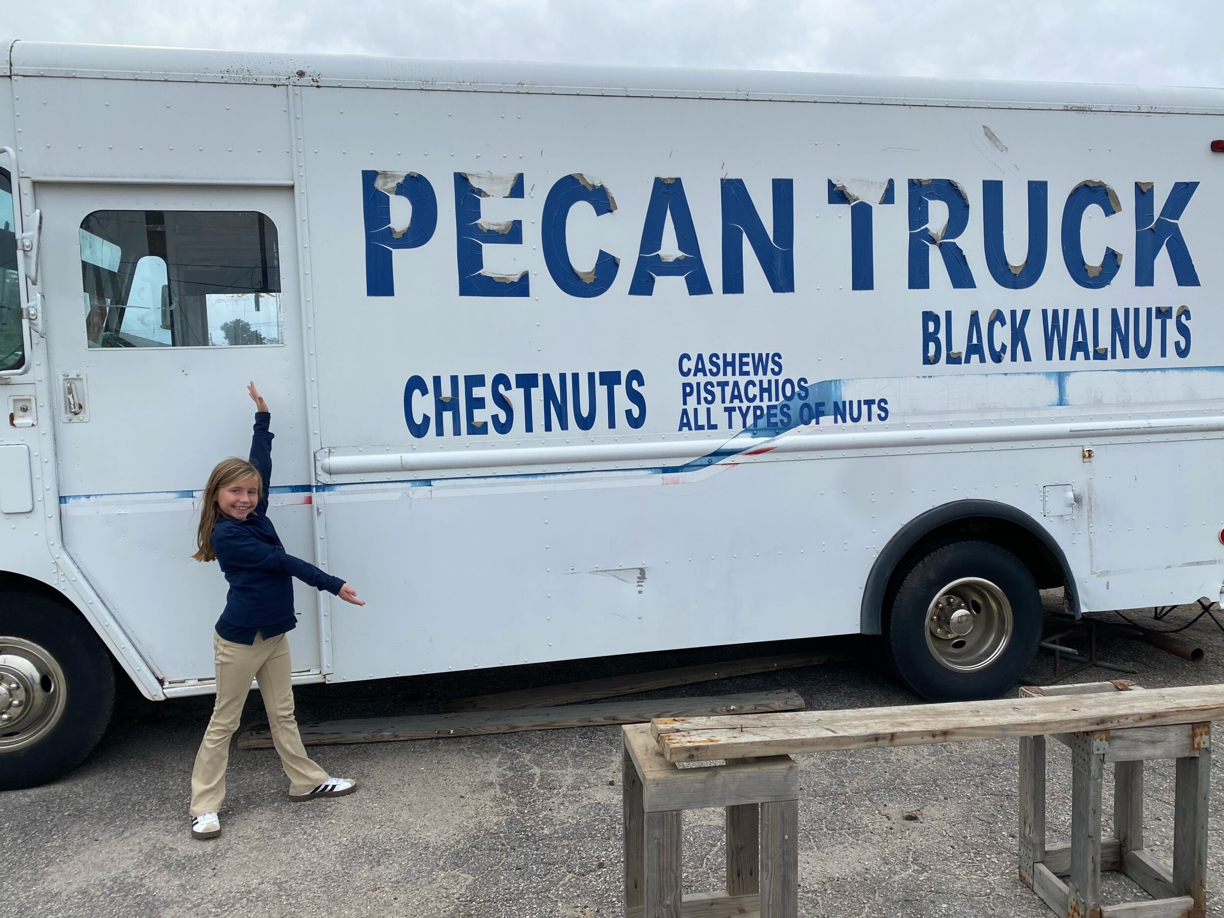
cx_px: 633
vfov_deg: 51.4
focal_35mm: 27
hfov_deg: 65.3
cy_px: 461
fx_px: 955
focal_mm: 4.25
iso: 32
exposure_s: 1/2513
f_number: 1.8
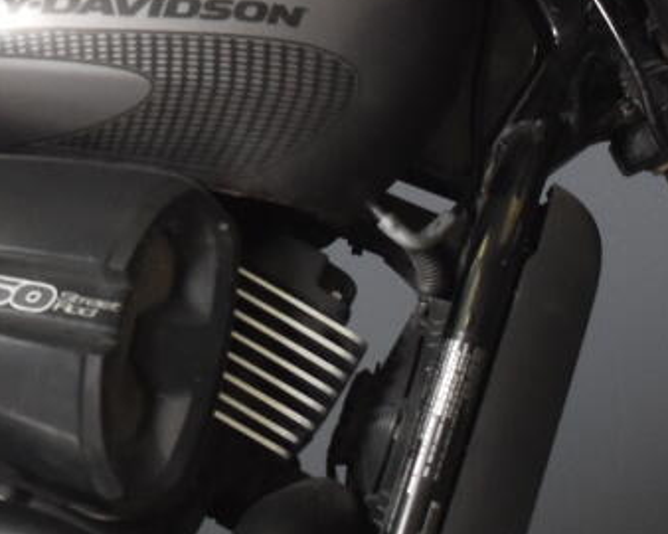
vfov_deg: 5.3
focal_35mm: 292
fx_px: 5765
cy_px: 134
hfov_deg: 6.6
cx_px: -196
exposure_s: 1/160
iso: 800
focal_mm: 35
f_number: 4.5
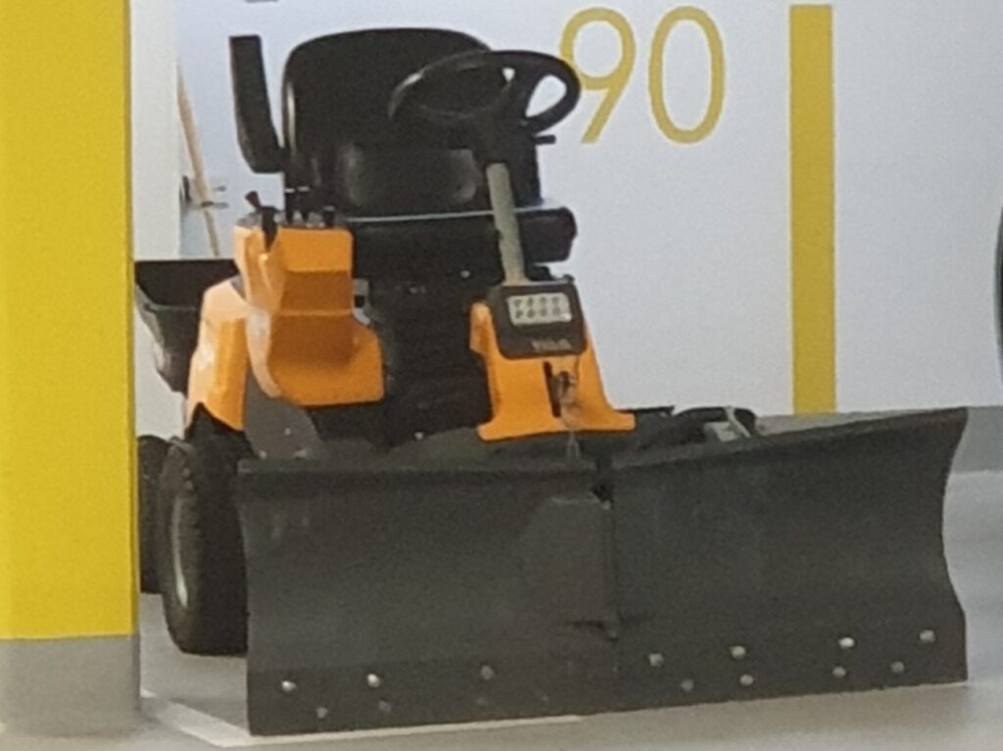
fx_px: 1506
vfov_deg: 28.0
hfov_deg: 36.8
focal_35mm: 52
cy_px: 376
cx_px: 502
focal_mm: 6
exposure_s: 1/33
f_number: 2.4
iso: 250
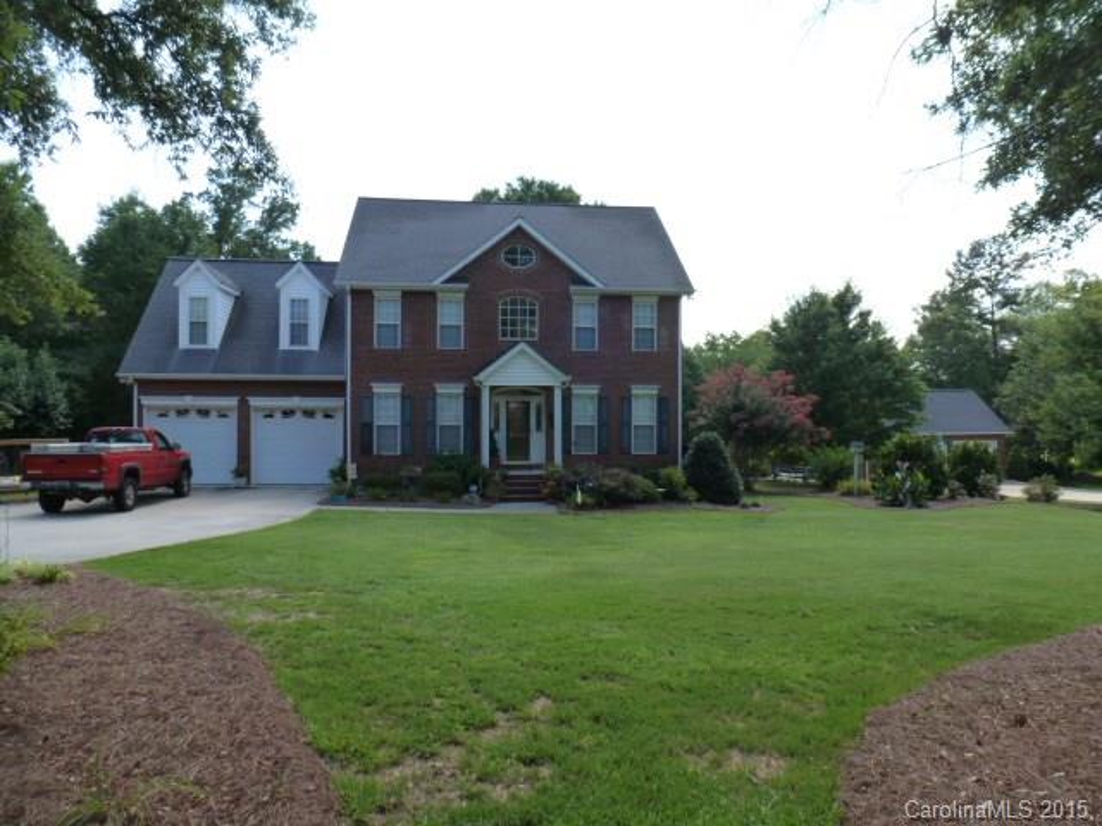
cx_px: 551
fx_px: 764
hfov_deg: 71.6
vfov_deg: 56.8
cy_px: 413
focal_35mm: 24
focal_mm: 4.3
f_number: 4
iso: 160
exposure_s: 1/250
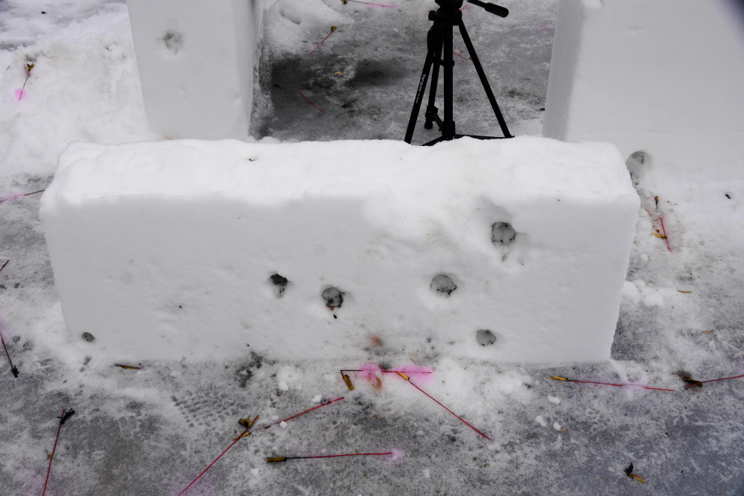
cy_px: 248
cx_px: 372
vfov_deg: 31.9
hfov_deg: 46.4
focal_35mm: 42
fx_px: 868
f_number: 9
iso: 100
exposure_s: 1/100
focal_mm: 28
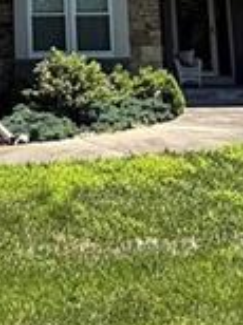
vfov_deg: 25.7
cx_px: -38
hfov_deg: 19.8
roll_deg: +2.8
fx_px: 657
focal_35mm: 70
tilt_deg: +9.6
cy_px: -36
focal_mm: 2.22
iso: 50
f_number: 2.2
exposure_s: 1/985
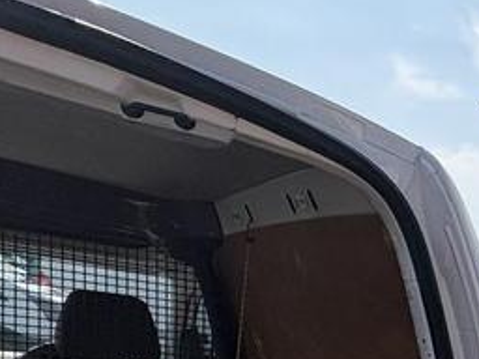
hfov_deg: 28.5
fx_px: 678
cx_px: 683
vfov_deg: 26.2
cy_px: 441
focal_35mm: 49
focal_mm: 2.22
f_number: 2.2
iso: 50
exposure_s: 1/1600
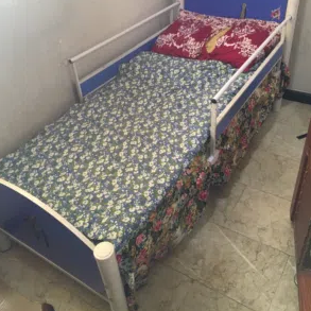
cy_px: 139
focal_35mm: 35
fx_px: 356
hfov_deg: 47.2
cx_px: 153
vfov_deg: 47.1
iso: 200
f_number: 2.2
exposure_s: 1/25
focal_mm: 4.15
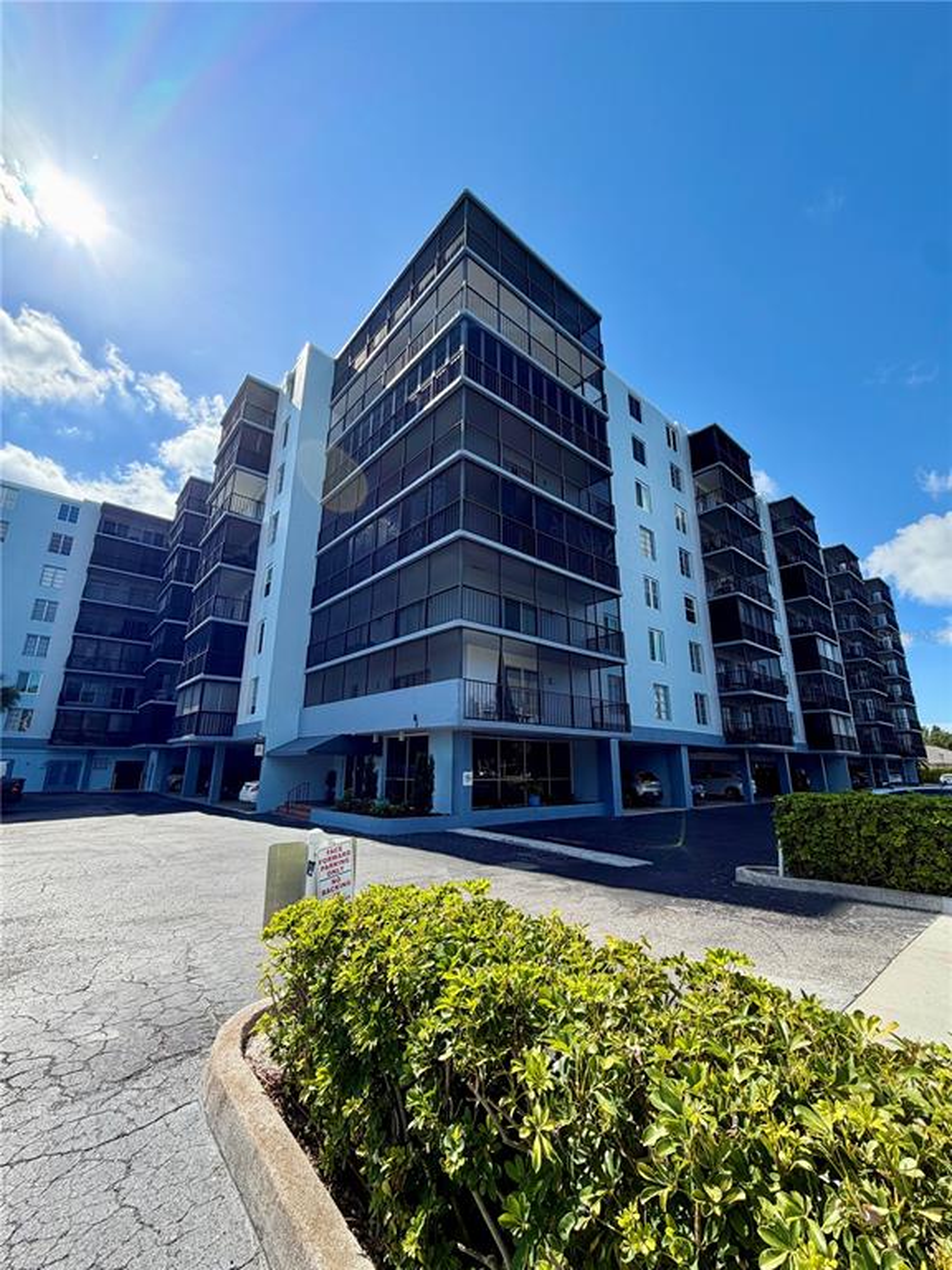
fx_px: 513
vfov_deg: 102.1
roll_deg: -0.5
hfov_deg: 85.7
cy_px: 635
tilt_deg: +17.1
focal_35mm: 14
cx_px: 476
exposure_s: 1/770
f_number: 2.2
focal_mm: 2.22
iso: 32
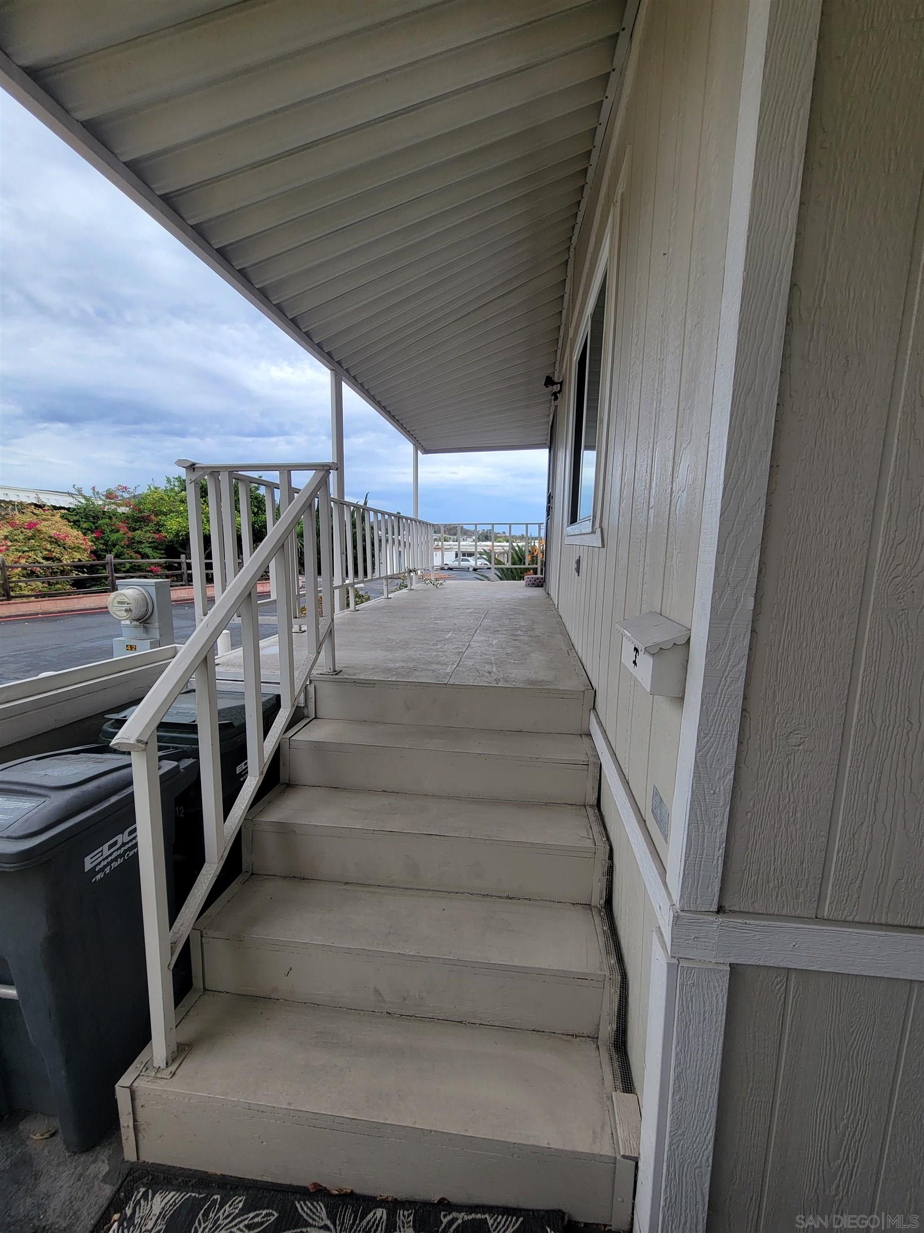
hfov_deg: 89.9
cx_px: 462
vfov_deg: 106.2
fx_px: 463
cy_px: 616
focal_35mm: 13
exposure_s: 1/907
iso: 50
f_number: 2.2
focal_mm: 2.2
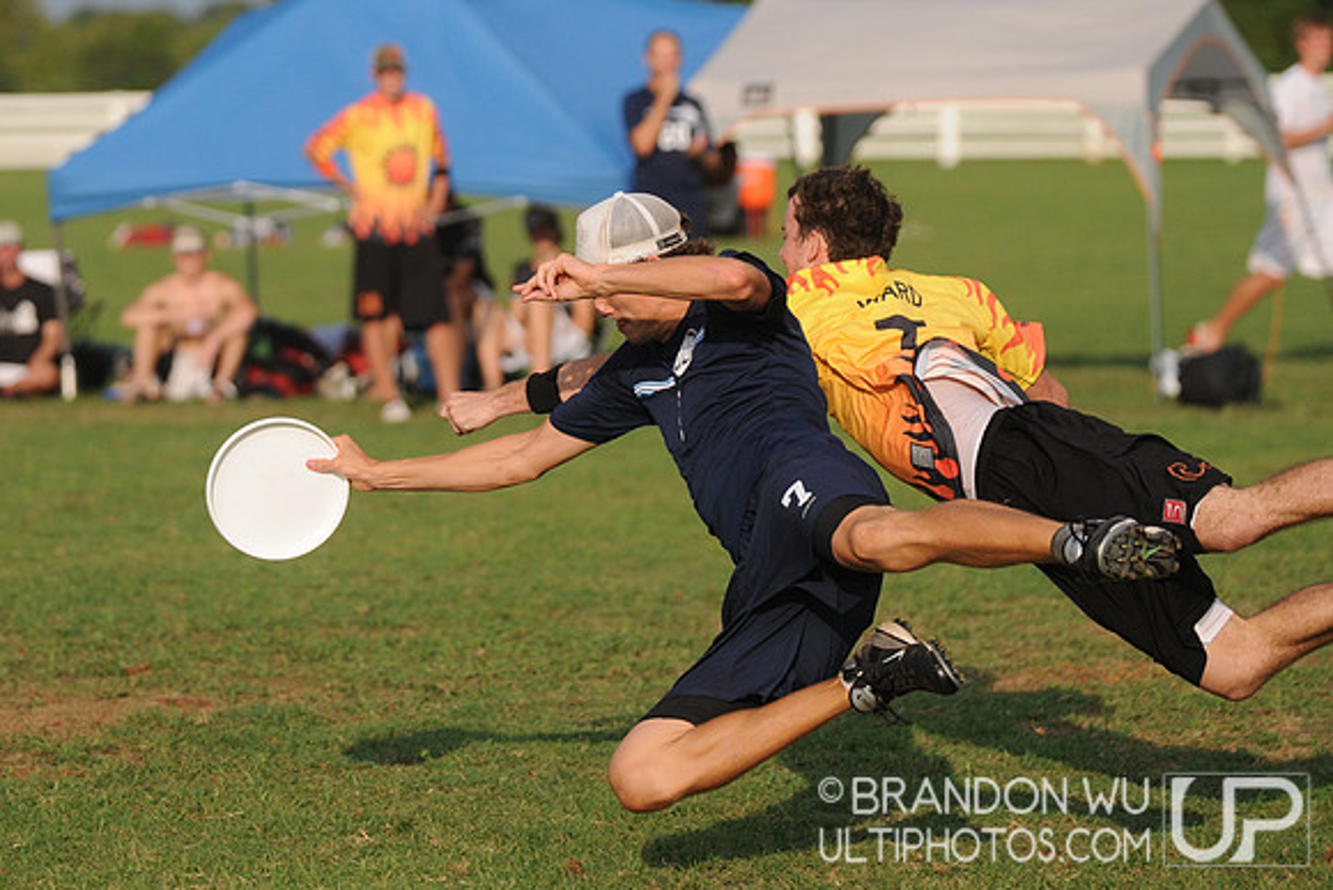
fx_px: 9166
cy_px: 445
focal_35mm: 248
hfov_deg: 8.3
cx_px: 666
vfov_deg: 5.6
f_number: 2.8
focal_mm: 165
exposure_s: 1/6400
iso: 400
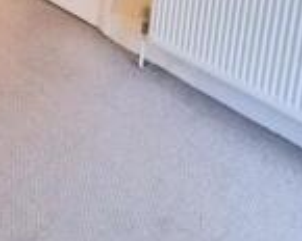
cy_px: -182
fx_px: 456
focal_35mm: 51
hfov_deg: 31.5
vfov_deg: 21.1
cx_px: -49
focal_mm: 2.2
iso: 320
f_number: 2.2
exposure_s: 1/33
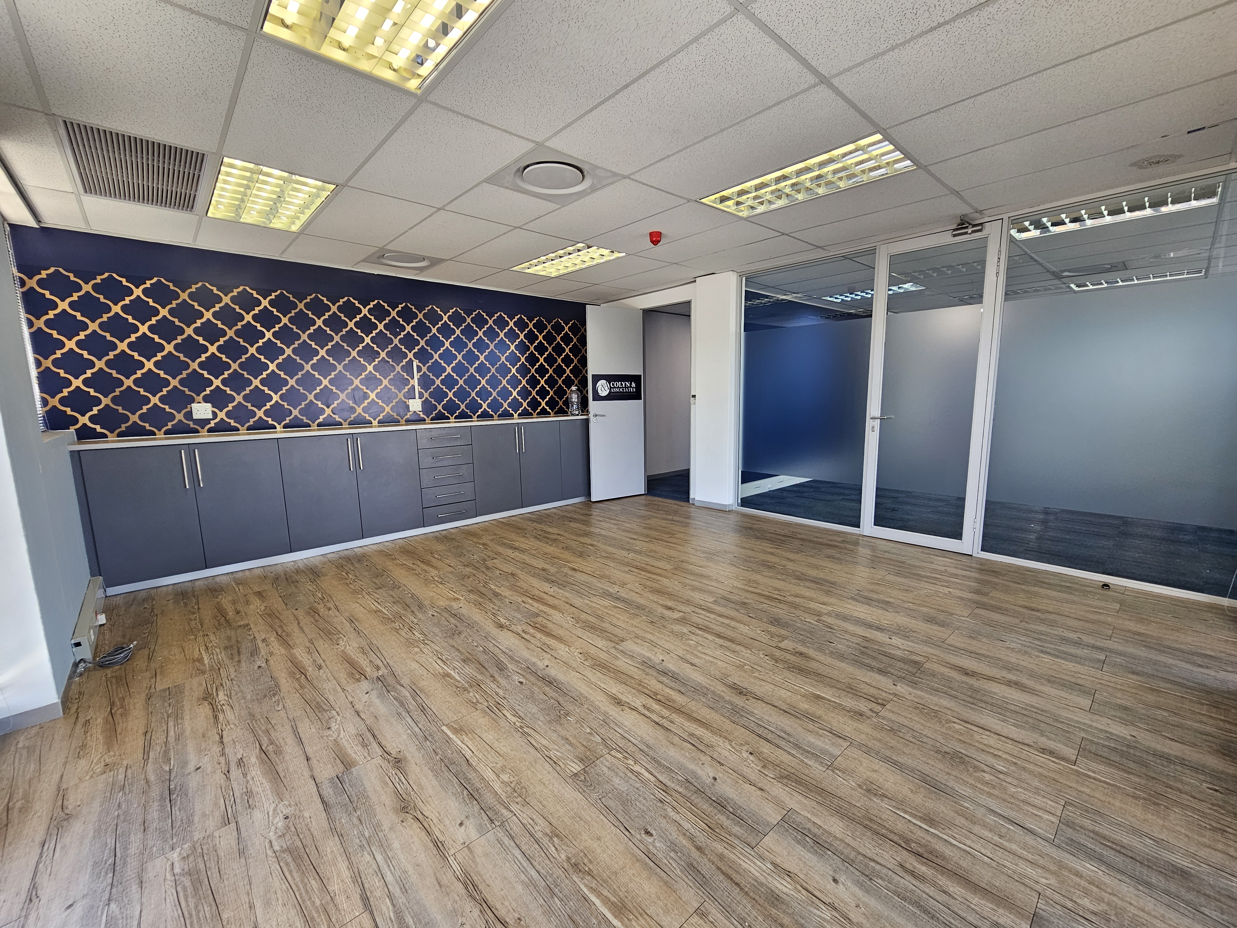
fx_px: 465
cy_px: 464
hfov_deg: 106.2
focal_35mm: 13
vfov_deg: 89.9
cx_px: 618
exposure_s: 1/60
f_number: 2.2
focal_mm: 2.2
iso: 100
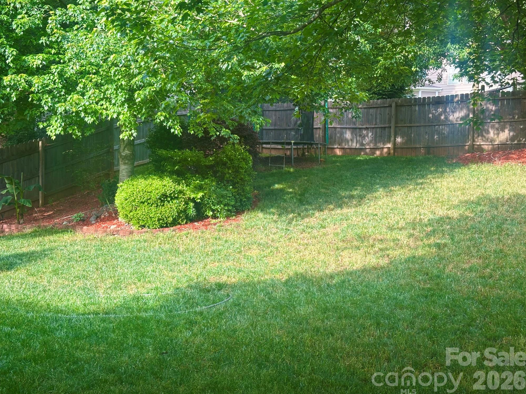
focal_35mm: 49
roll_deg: -1.5
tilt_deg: -1.1
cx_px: 261
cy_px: 198
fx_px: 745
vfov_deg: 29.7
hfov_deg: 38.9
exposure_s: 1/396
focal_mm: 6.86
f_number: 1.78
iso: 64
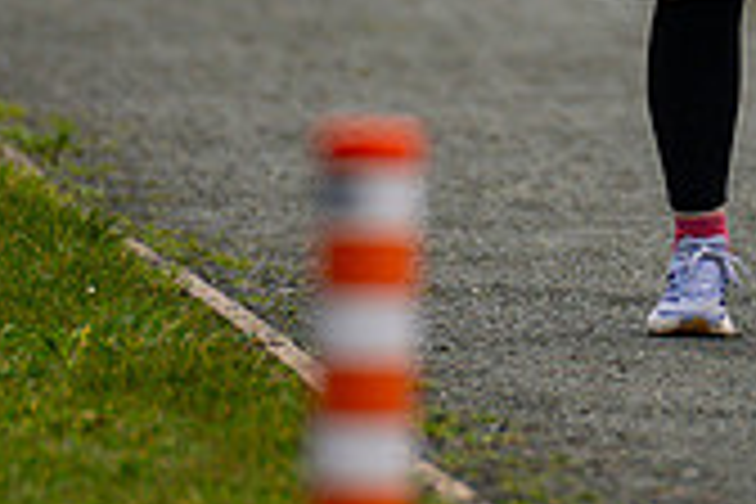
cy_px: -288
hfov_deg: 1.3
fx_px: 32673
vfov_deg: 0.9
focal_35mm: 1556
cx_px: 810
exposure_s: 1/1600
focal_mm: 300
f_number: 2.8
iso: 400
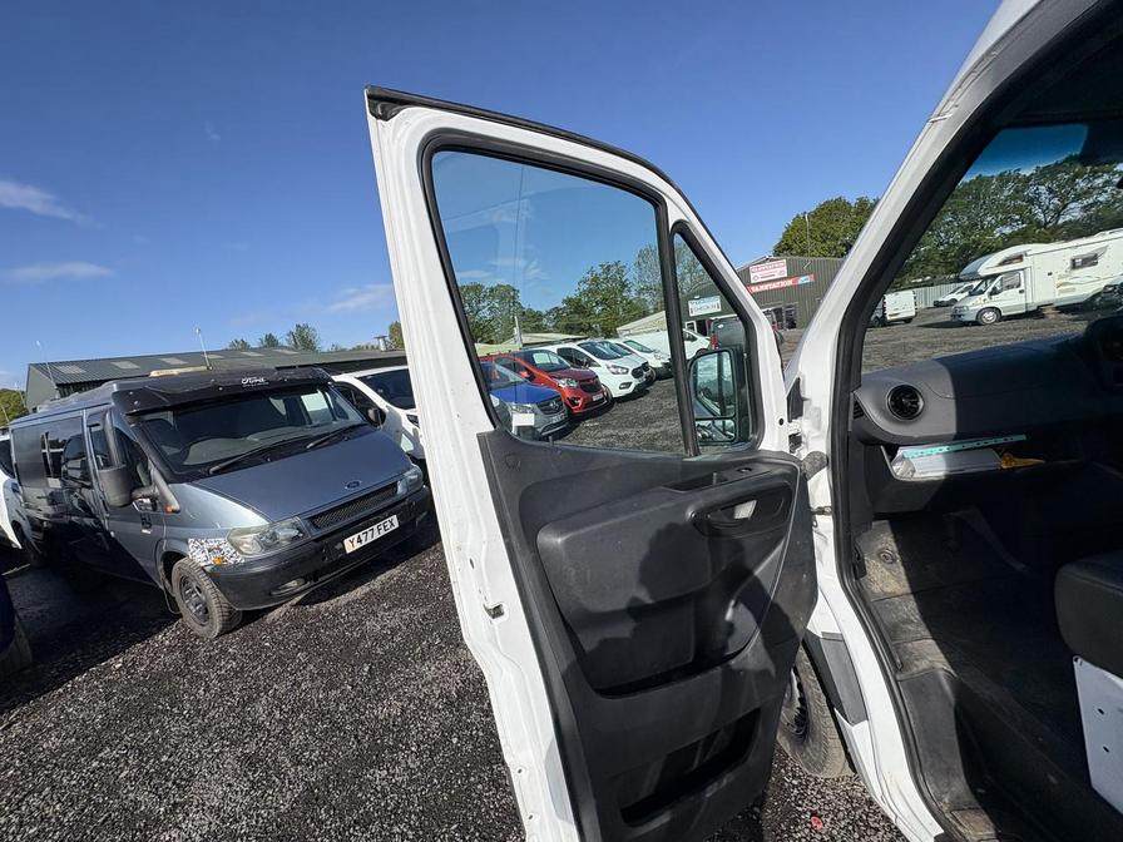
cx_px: 562
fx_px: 454
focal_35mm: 14
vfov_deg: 85.7
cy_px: 421
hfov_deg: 102.1
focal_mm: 2.22
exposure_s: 1/1789
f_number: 2.2
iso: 50
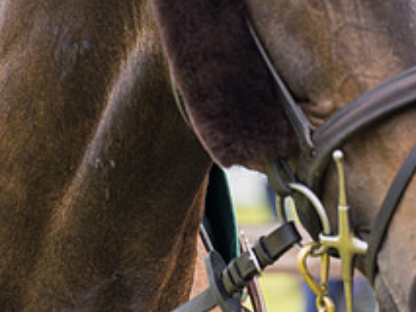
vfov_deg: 3.2
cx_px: 664
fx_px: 5651
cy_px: 72
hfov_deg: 4.2
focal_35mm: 470
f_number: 4.5
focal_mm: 135
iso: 50
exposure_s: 1/250
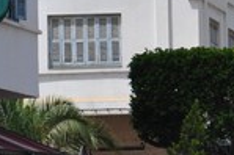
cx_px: 393
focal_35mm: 354
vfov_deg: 3.9
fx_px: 2299
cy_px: 162
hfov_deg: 5.7
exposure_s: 1/400
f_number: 10
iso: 200
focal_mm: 55
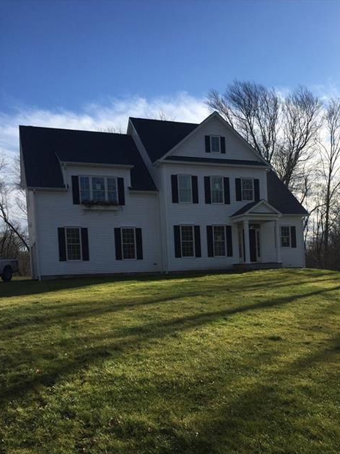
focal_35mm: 36
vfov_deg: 50.9
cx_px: 207
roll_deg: +2.9
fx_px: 472
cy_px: 280
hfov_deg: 39.4
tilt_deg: -3.0
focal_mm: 4.15
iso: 32
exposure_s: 1/1980
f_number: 2.2
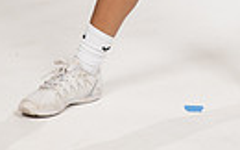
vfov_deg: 5.7
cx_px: 223
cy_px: -244
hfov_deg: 9.5
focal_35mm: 219
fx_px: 1431
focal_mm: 62
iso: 200
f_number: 5.6
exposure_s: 1/250
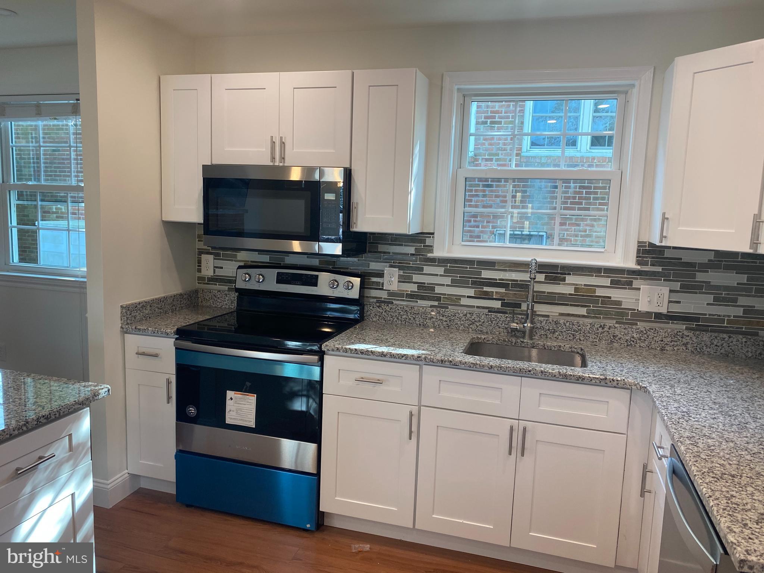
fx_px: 574
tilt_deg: -8.1
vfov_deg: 53.1
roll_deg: -1.7
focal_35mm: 26
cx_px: 382
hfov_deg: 67.3
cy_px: 286
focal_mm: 4.25
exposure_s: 1/120
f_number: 1.8
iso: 100
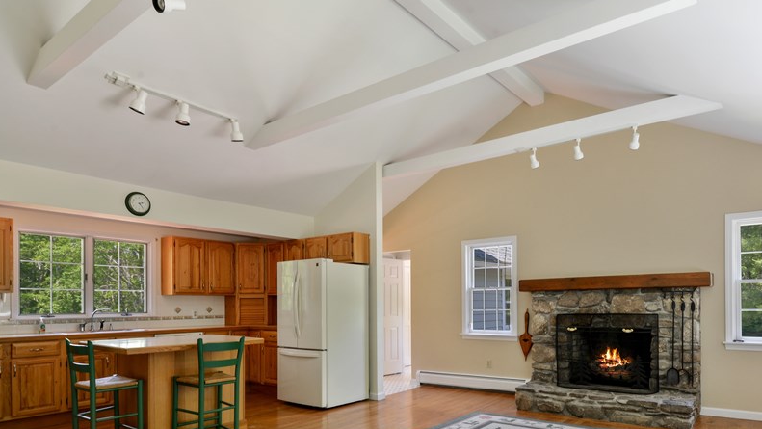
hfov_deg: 78.4
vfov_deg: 48.5
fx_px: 465
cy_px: 295
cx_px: 421
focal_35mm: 23
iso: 200
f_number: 9
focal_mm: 16
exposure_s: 1/2.5
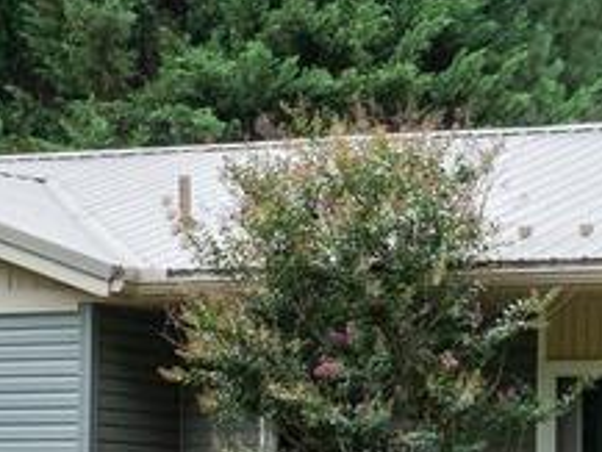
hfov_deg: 12.2
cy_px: 416
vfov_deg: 9.3
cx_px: 705
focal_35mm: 159
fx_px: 2767
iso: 100
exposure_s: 1/160
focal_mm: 12.29
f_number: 7.1
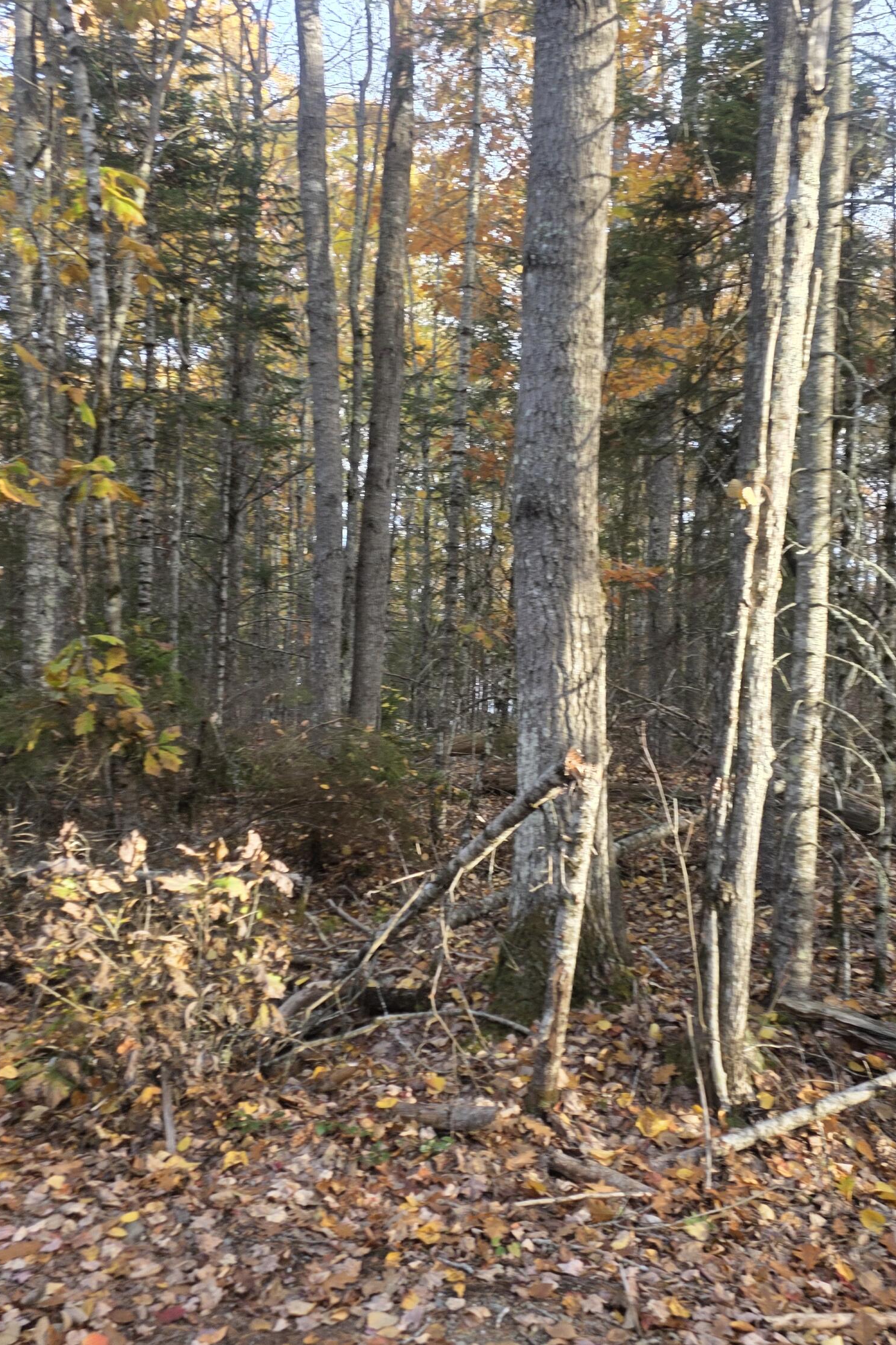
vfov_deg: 58.7
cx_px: 502
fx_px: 1195
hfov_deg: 41.0
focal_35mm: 32
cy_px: 672
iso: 80
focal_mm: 6.3
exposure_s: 1/180
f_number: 1.7
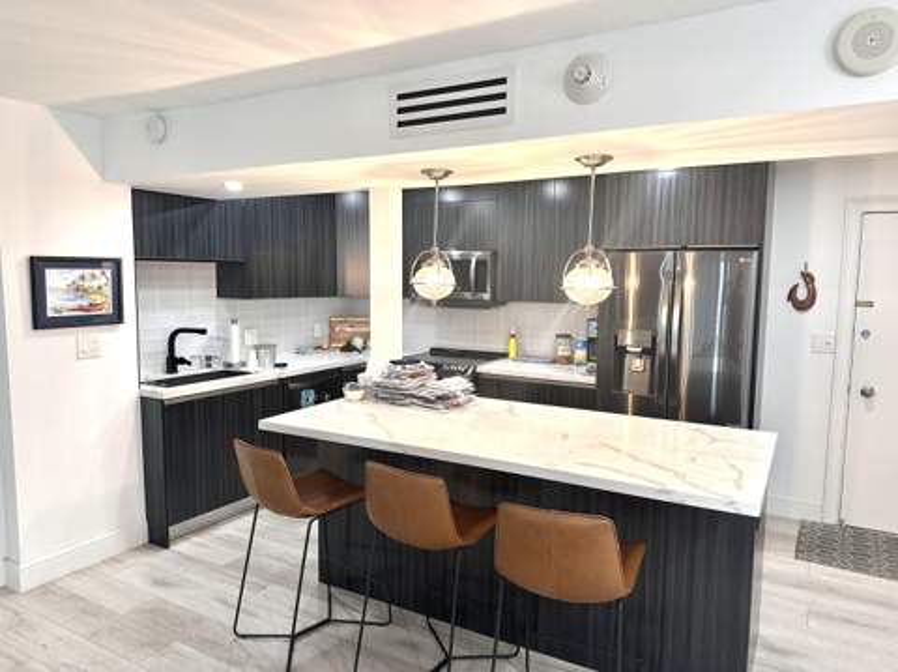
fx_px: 622
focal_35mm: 24
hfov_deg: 71.7
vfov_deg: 56.7
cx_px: 449
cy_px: 336
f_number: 1.78
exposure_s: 1/60
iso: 200
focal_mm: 6.86
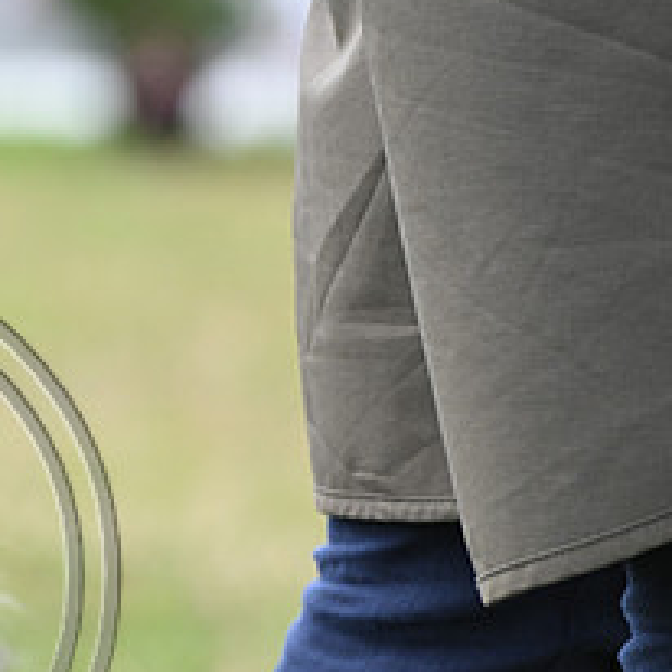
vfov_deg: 3.7
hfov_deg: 3.6
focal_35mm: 479
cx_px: -254
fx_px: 10520
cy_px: 530
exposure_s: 1/1250
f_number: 5.6
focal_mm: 200
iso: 1000
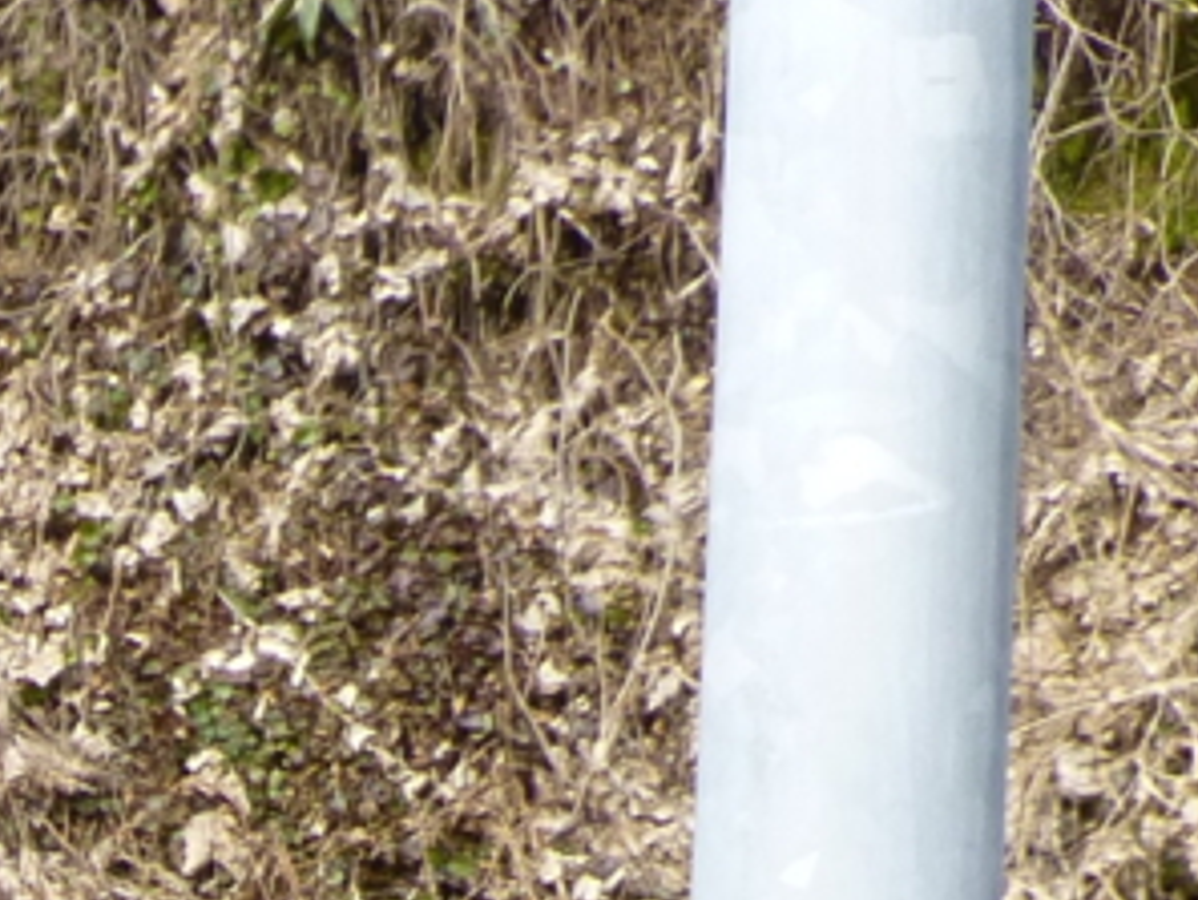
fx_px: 6336
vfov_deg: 7.5
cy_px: 2353
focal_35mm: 183
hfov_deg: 10.0
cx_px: -1222
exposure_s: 1/320
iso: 100
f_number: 3.7
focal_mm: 6.1
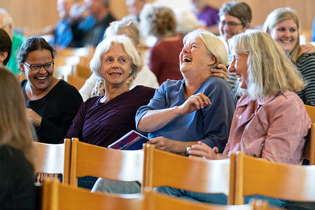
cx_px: 158
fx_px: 1750
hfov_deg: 10.3
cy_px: 105
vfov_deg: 6.9
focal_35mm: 200
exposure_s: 1/320
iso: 3200
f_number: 2.8
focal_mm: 200
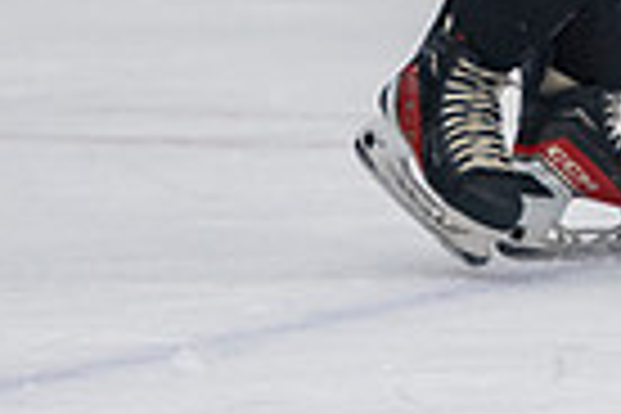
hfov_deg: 2.4
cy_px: -497
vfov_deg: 1.6
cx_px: 769
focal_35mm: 864
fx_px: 14903
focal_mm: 150
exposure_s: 1/640
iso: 2000
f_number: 3.2
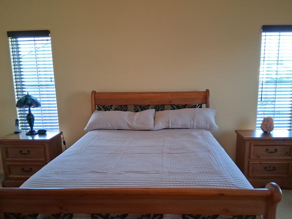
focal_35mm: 30
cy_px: 124
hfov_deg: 59.9
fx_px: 253
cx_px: 155
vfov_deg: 46.7
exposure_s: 1/120
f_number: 1.8
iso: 160
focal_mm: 3.98
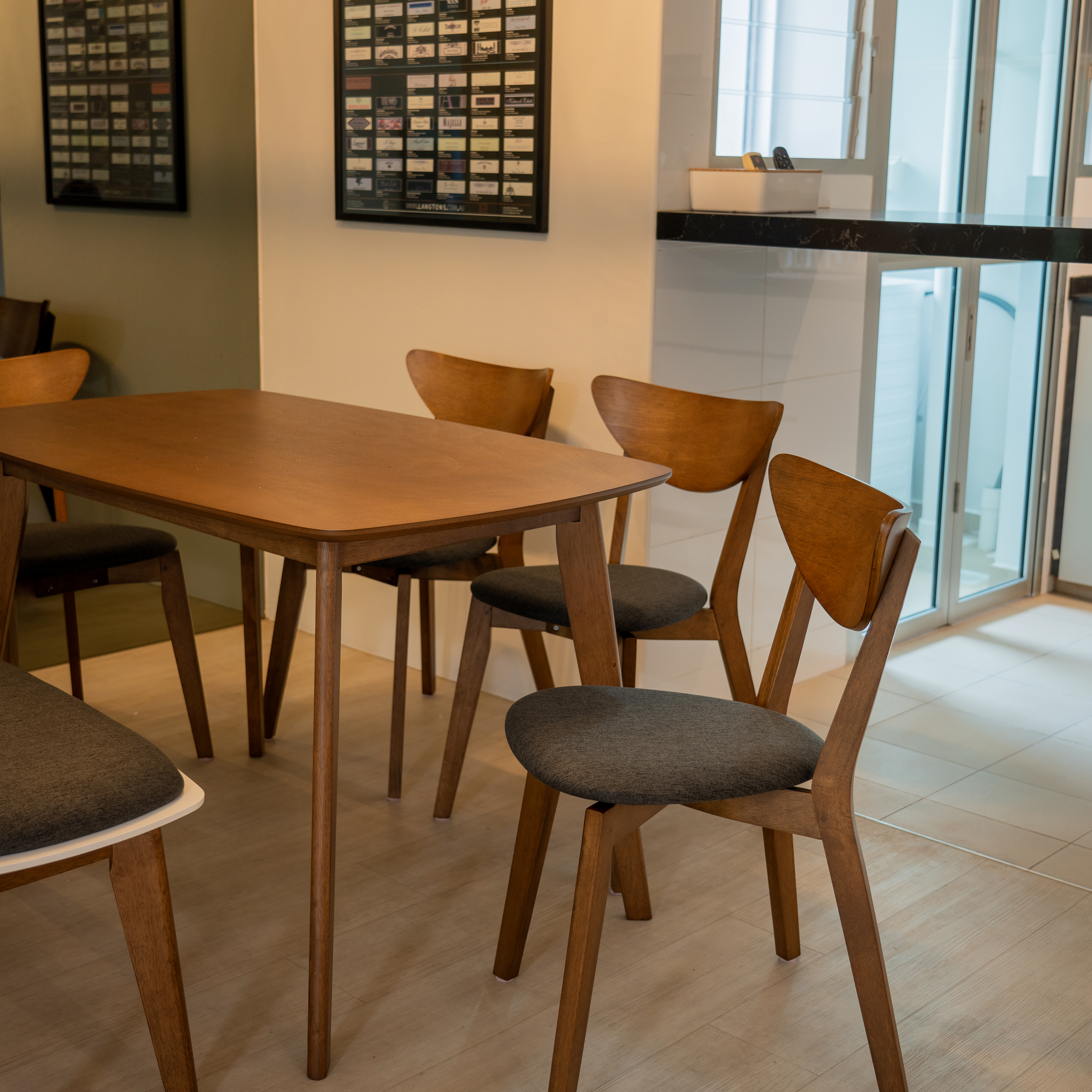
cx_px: 552
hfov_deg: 38.3
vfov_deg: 38.3
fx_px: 1570
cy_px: 497
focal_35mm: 44
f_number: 4
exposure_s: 1/25
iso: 100
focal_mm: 34
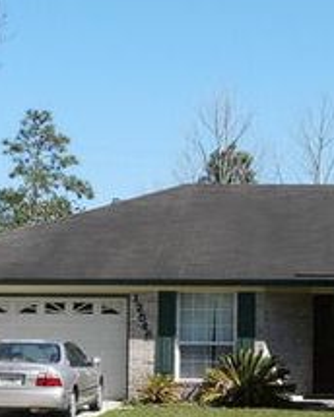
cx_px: 291
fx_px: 1372
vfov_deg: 17.1
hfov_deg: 13.8
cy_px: 346
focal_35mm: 111
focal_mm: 5
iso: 100
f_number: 5.6
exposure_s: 1/400
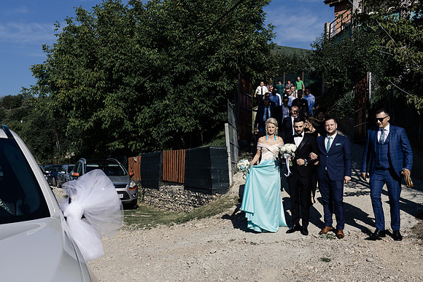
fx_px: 449
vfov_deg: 34.9
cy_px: 146
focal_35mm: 38
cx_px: 218
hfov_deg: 50.4
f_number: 7.1
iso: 100
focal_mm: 37
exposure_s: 1/500
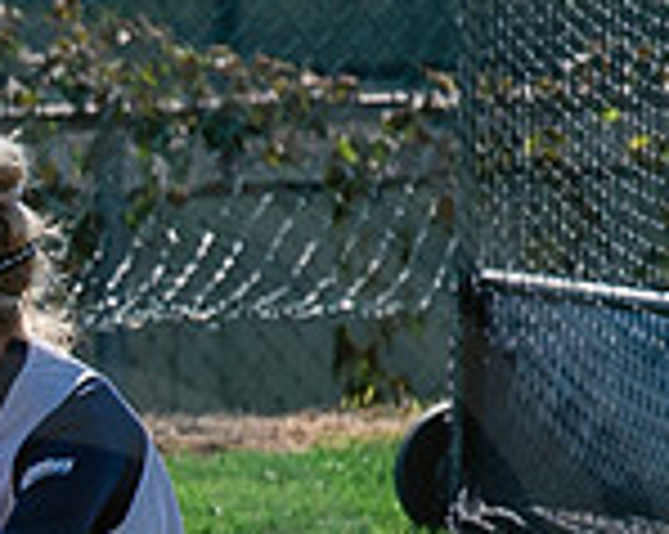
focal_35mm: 2143
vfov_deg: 0.7
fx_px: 42403
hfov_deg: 0.9
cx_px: -750
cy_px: 846
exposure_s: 1/1250
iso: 250
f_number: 4.5
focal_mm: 200
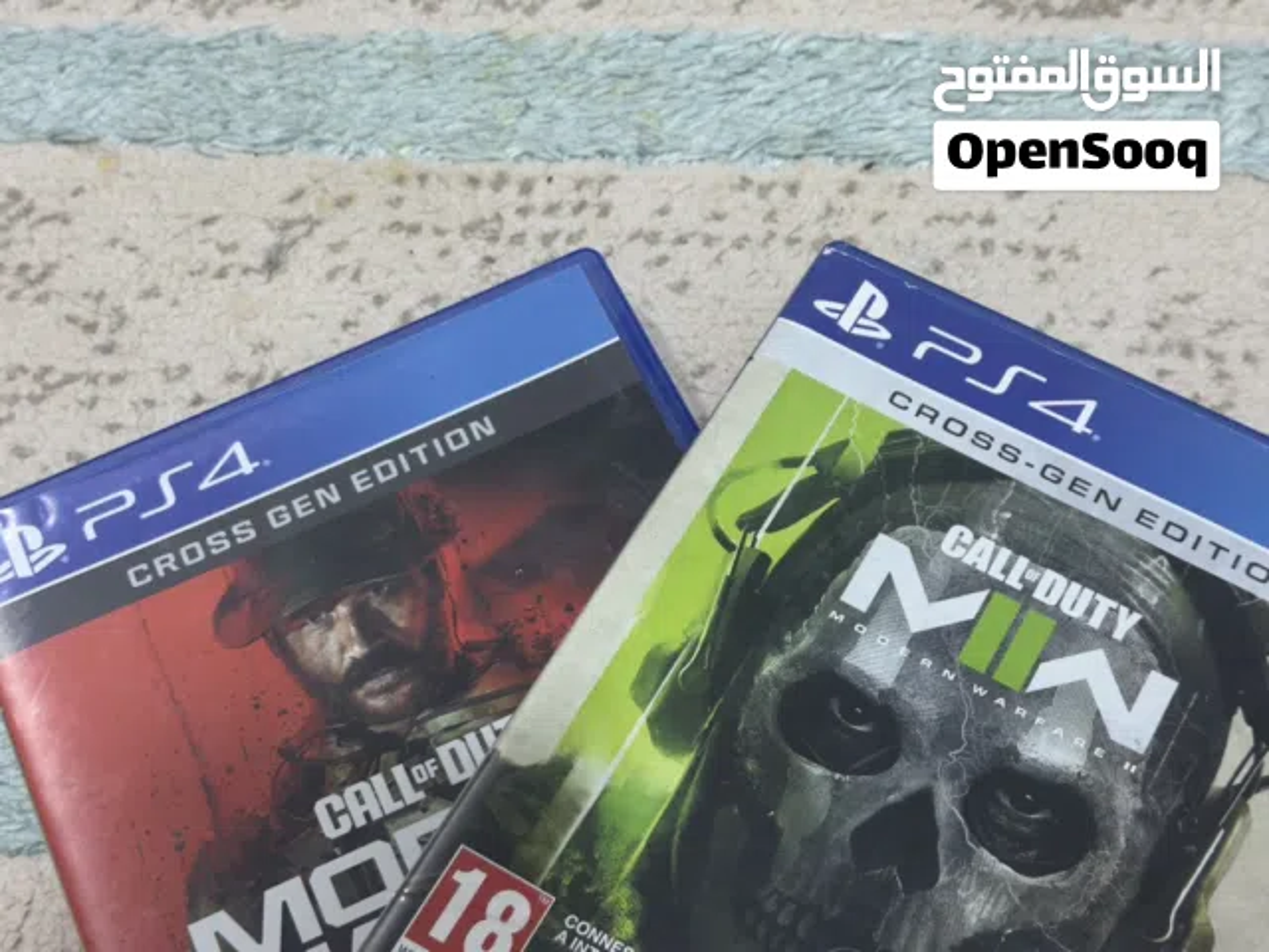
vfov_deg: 40.7
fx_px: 1283
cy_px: 476
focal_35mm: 35
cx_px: 634
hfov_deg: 52.6
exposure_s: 1/60
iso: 160
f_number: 1.78
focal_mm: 6.76
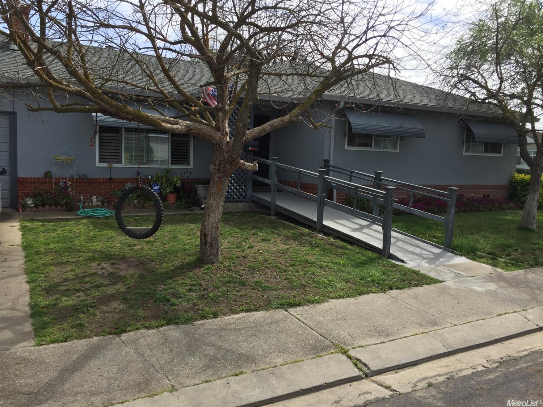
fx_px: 455
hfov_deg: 61.7
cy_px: 204
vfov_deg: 48.2
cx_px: 272
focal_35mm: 29
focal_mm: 4.15
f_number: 2.2
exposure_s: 1/1647
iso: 32
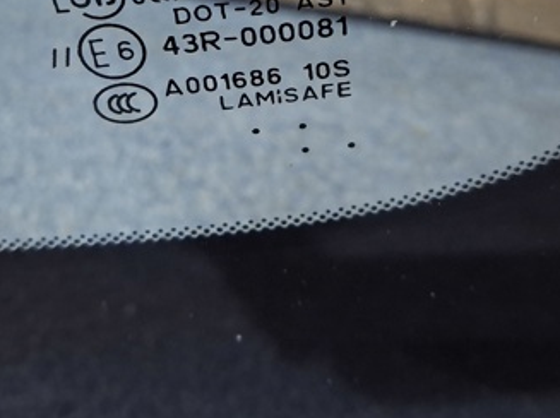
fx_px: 791
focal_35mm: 49
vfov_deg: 28.4
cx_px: 257
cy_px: 35
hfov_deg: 38.9
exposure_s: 1/20
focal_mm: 4.69
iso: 800
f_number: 1.8
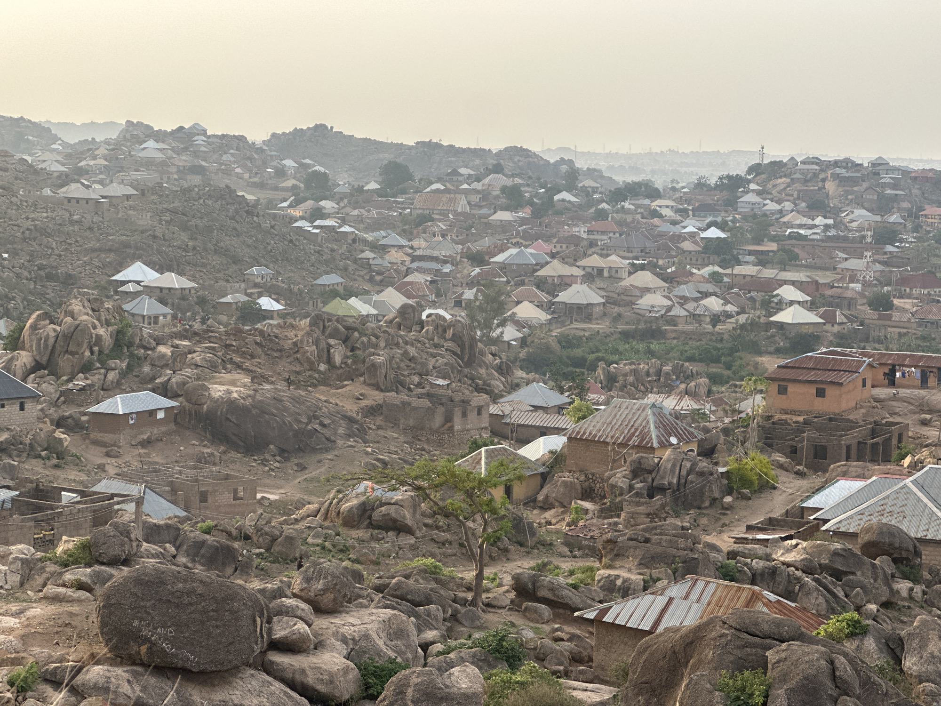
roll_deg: -1.0
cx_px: 470
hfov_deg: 25.3
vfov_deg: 19.1
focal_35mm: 77
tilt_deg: -5.6
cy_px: 353
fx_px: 2093
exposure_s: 1/99
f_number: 2.8
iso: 50
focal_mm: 9
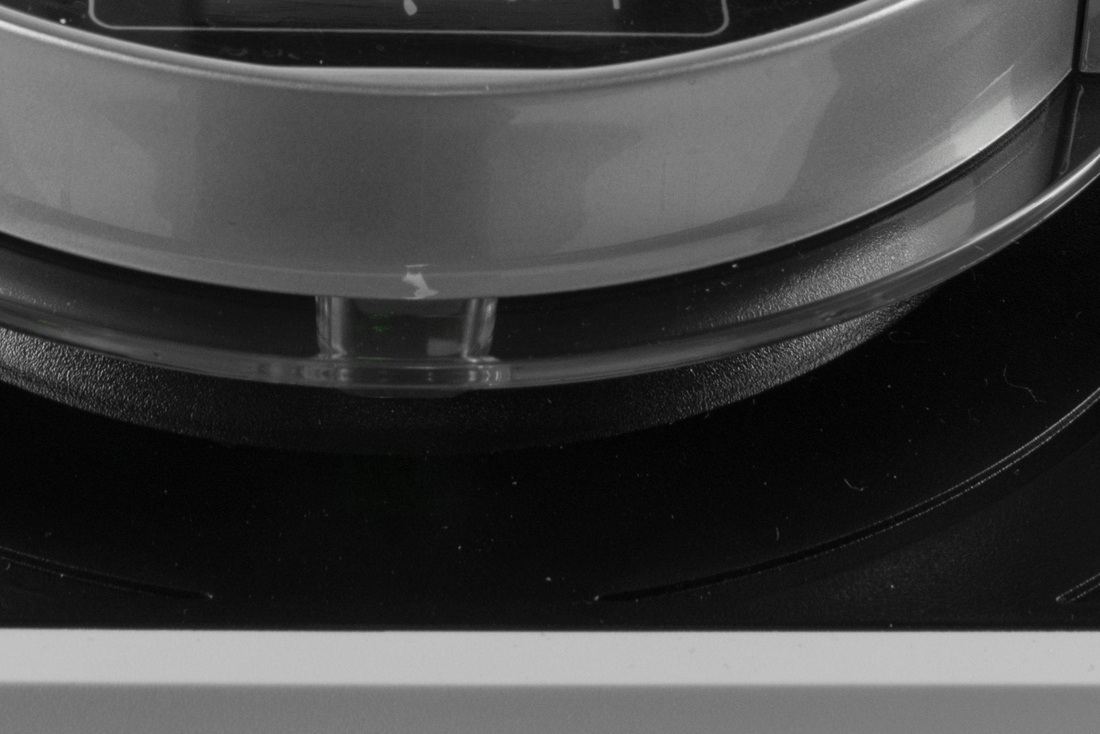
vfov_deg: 9.4
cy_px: -291
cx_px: 392
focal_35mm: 142
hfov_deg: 14.4
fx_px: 4339
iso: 100
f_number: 14
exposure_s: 1/125
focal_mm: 48
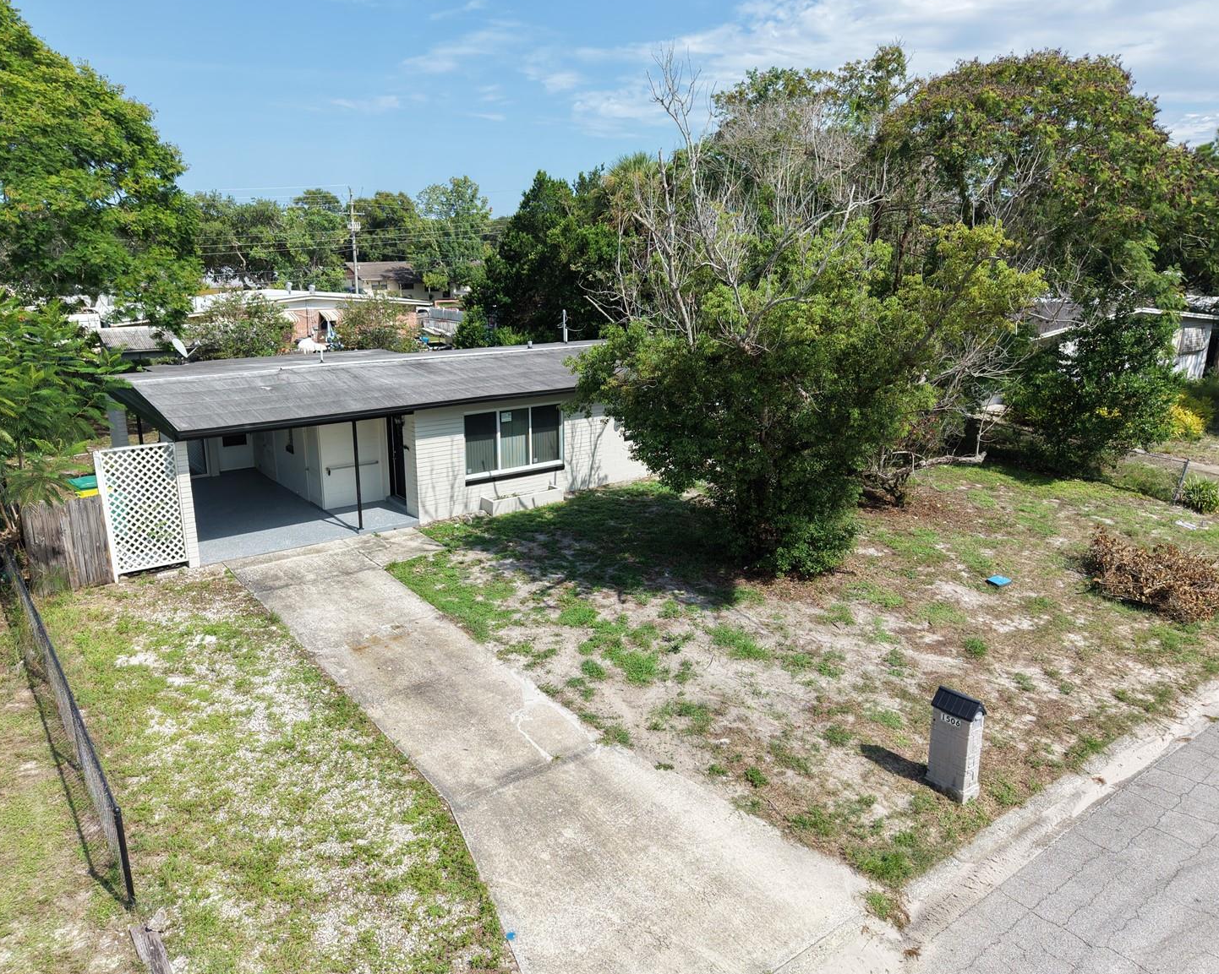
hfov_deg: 66.0
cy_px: 493
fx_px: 938
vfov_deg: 54.9
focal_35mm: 26
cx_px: 574
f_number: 1.8
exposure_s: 1/4000
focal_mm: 8.67
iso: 200
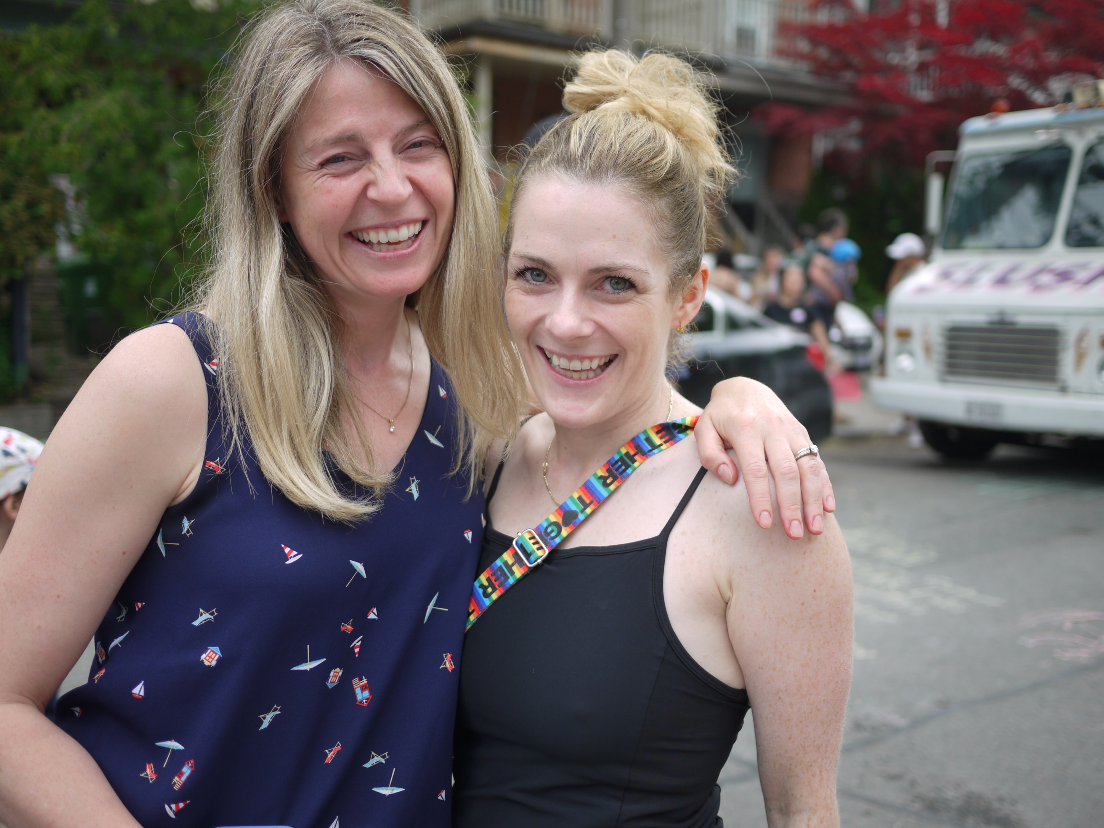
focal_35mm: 40
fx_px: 1276
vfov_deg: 36.0
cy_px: 414
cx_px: 552
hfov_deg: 46.8
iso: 100
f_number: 1.7
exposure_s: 1/640
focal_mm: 20
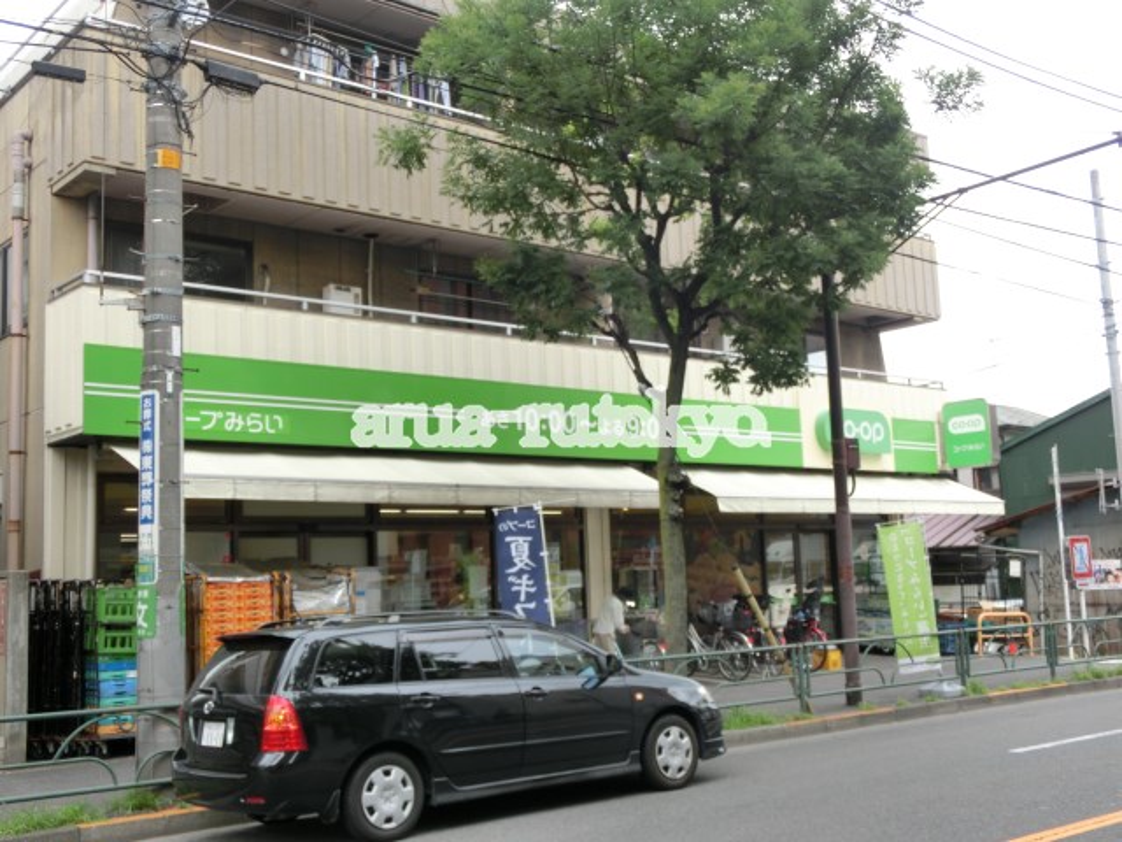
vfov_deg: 37.7
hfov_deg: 49.0
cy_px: 421
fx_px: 1232
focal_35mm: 38
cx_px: 561
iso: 80
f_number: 3.9
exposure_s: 1/160
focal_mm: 6.67
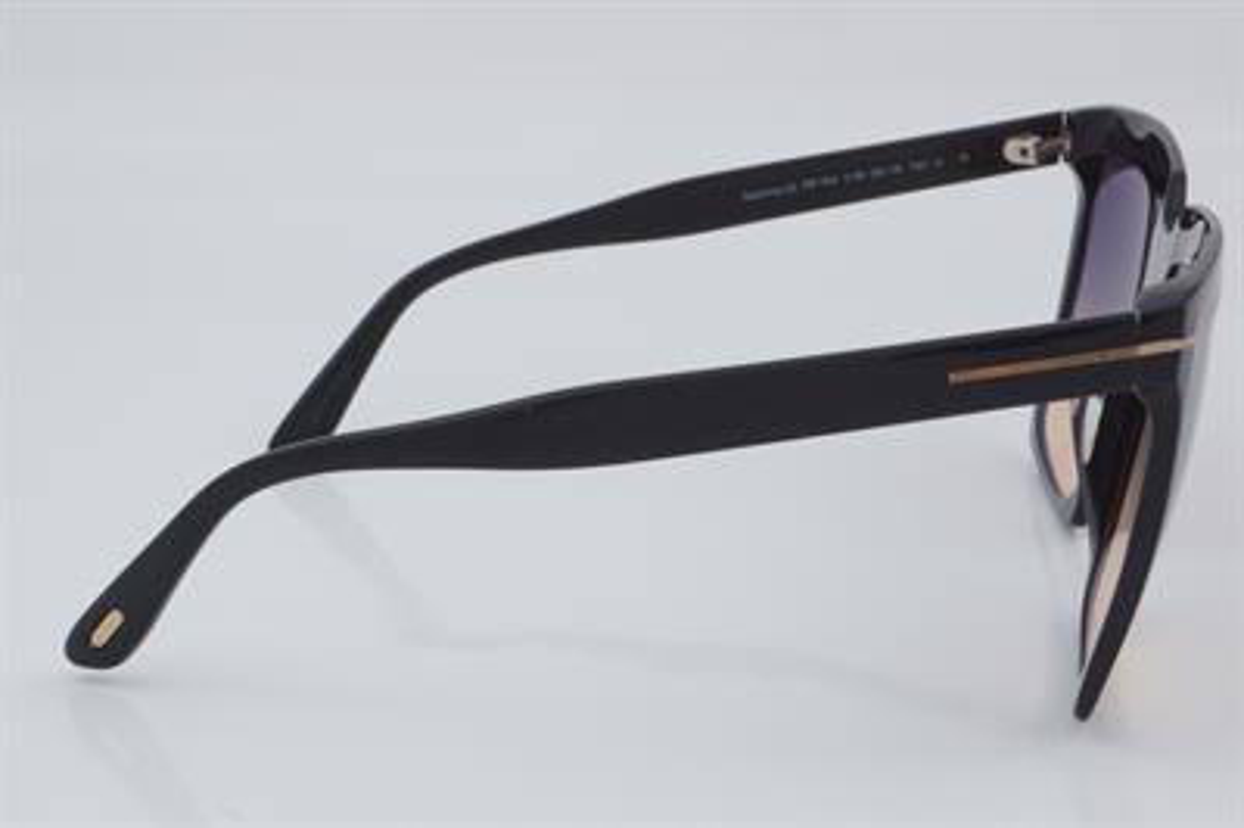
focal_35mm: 75
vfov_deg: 18.2
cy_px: 414
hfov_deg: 27.0
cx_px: 622
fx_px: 2589
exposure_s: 1/4
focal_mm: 50
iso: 100
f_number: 32
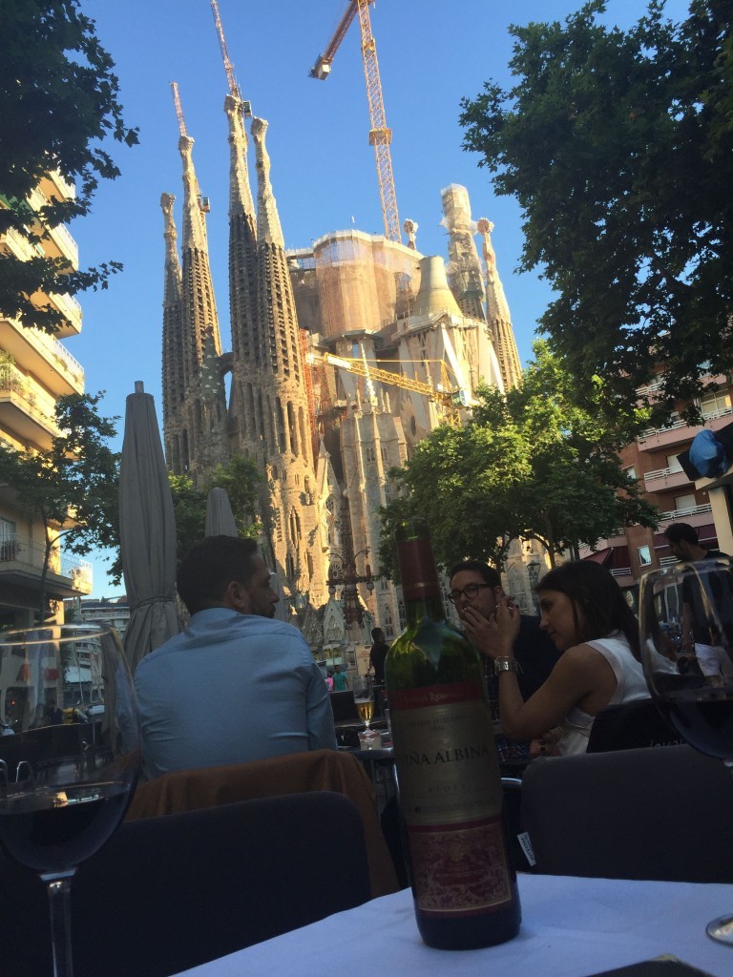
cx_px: 366
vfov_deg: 61.7
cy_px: 488
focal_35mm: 29
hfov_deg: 48.2
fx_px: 819
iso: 32
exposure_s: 1/549
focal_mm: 4.15
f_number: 2.2
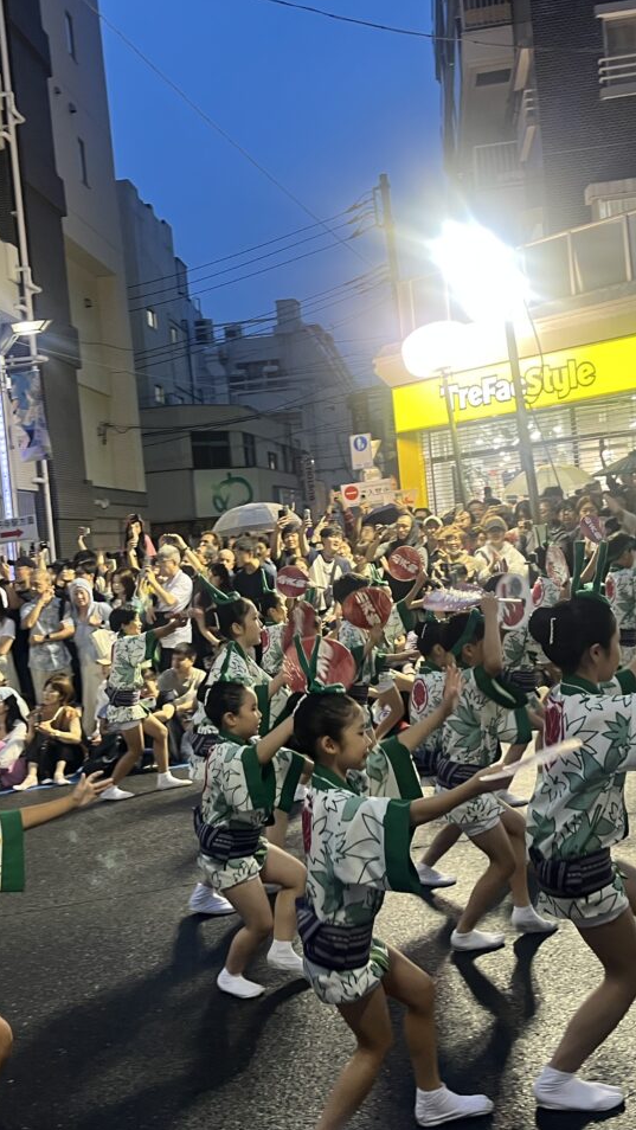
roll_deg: +4.6
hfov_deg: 31.2
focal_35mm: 38
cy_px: 565
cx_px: 277
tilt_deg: -4.0
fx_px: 1139
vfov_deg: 52.8
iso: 125
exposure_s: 1/50
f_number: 1.6
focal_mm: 5.1
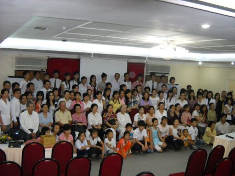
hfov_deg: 45.8
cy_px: 88
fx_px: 278
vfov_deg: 35.1
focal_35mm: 41
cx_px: 118
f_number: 3.1
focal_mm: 6.72
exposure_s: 1/30
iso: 400
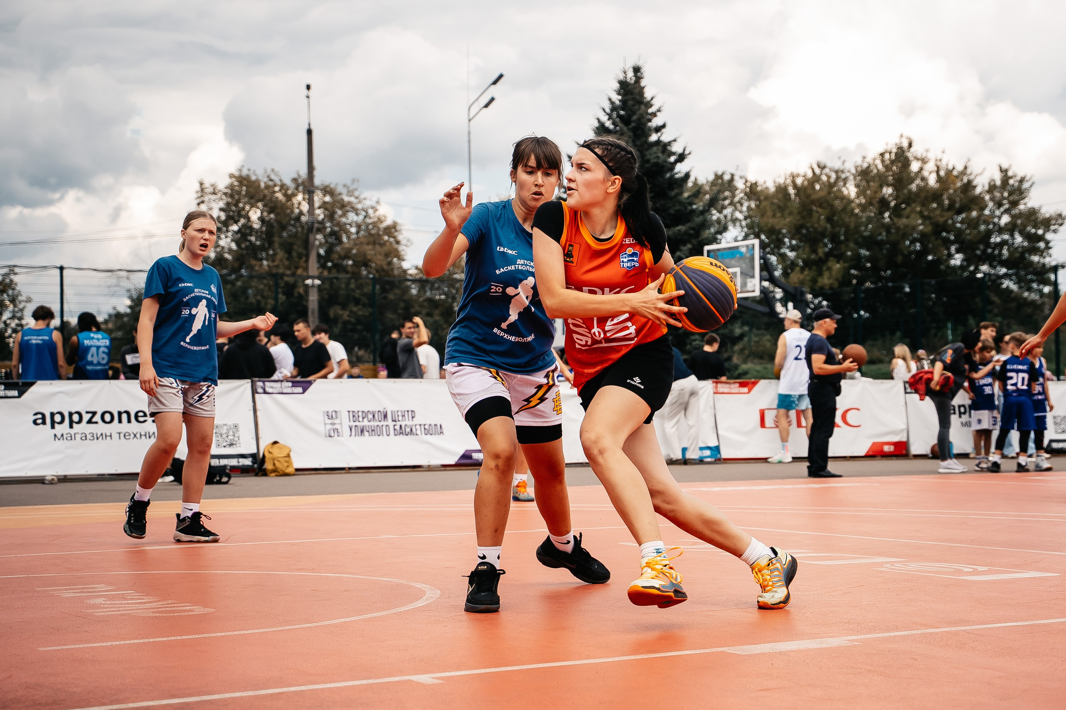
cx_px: 648
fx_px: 1893
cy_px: 355
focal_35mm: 64
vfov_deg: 21.2
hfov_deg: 31.3
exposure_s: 1/2500
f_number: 3.5
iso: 320
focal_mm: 52
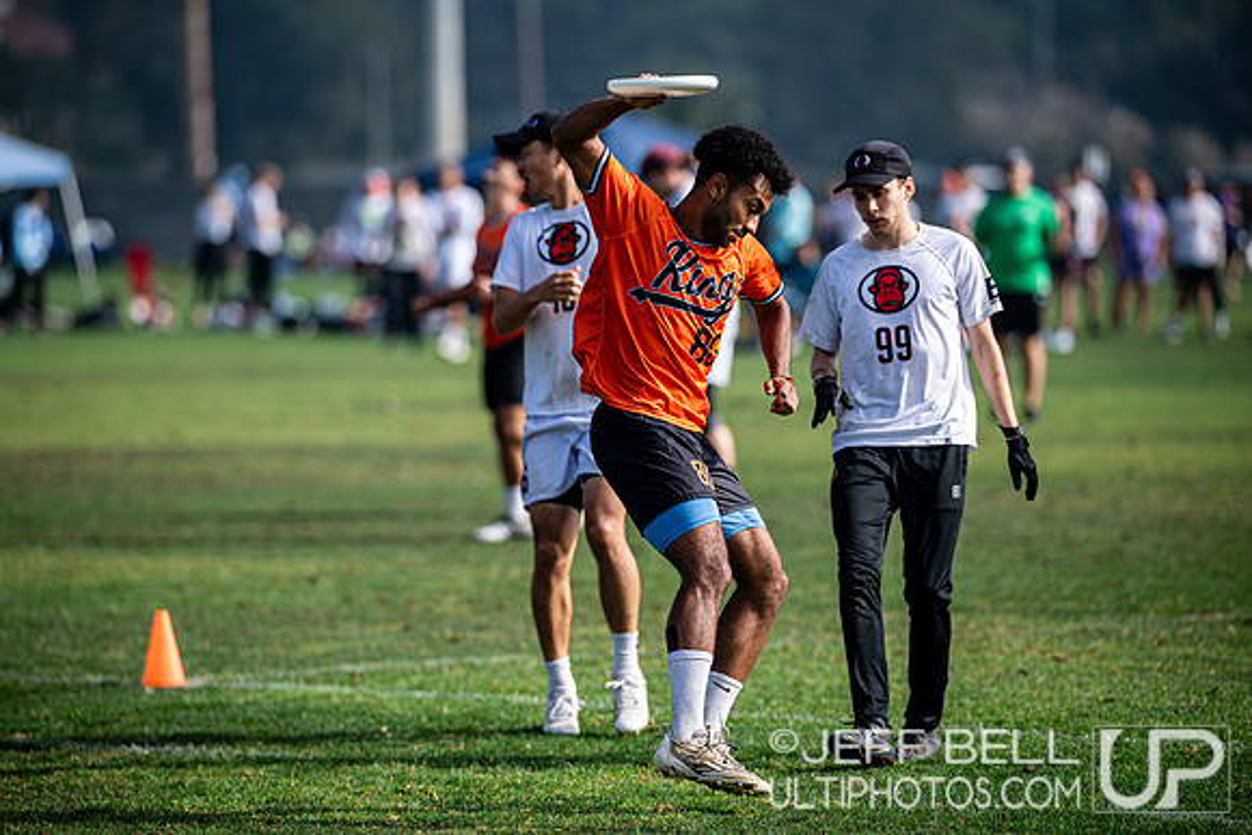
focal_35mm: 230
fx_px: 8000
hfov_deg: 8.9
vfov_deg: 6.0
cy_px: 418
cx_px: 626
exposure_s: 1/1250
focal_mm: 230
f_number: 3.2
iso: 100
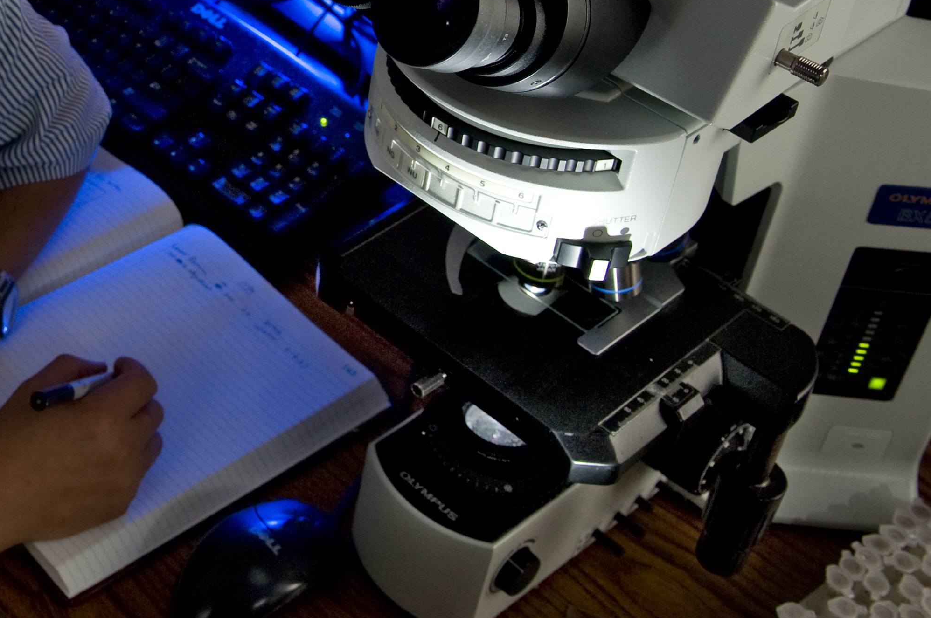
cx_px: 43
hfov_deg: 32.3
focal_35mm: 58
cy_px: 61
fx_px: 1498
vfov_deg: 22.7
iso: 400
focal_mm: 27
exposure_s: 1/25
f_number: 8
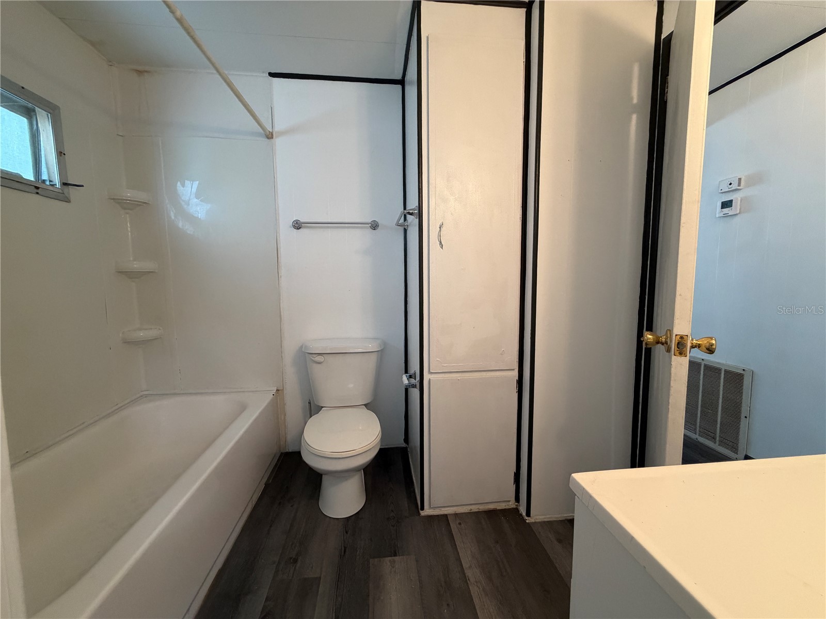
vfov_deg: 85.7
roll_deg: +0.9
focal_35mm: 14
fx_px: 334
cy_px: 310
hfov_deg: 102.1
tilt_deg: -5.3
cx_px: 413
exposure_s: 1/120
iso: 320
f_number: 2.2
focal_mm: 2.22
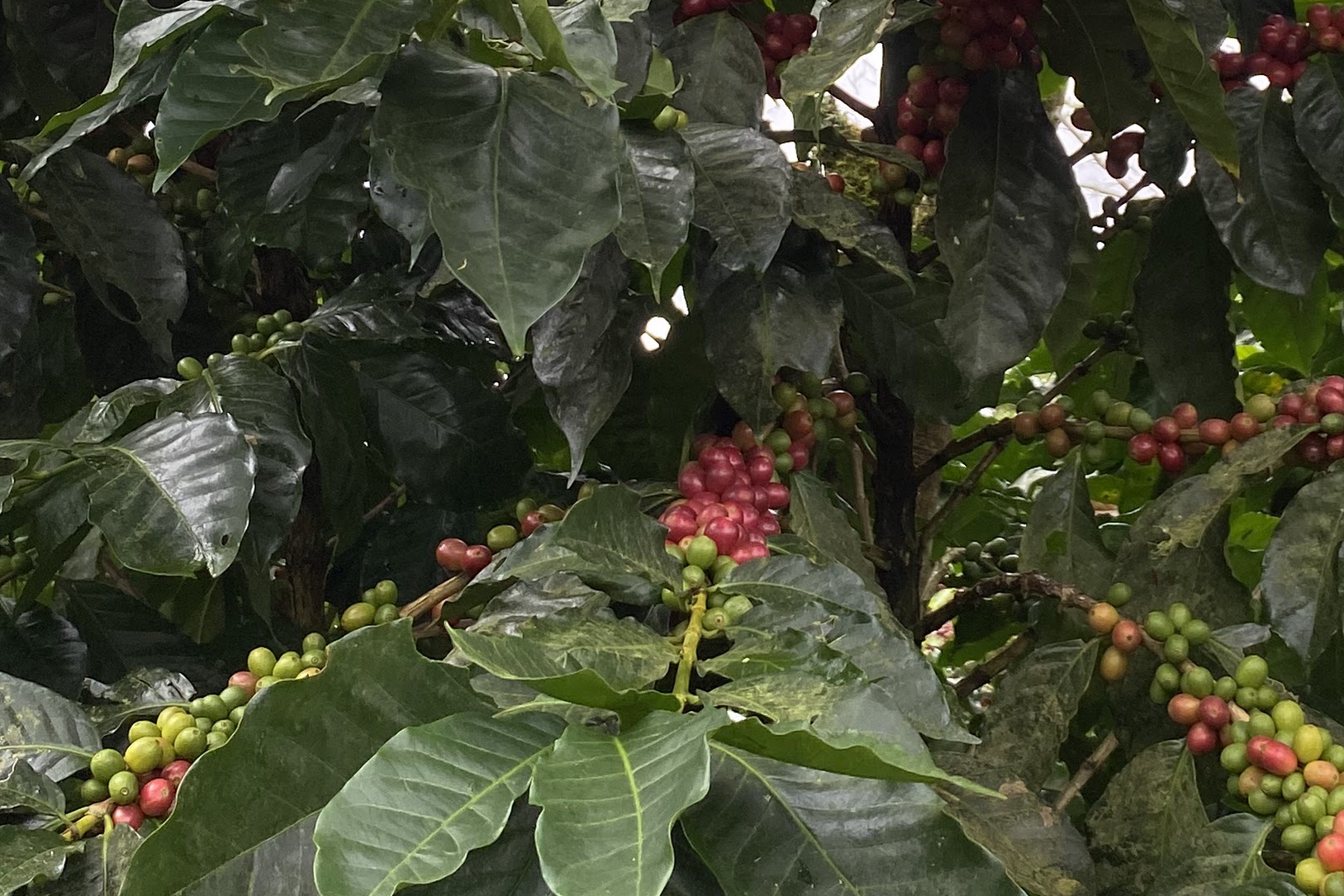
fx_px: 2501
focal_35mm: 67
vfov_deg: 19.9
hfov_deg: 29.8
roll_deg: +2.1
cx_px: 920
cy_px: 61
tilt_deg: +9.6
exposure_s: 1/927
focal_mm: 4.25
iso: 32
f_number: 1.8
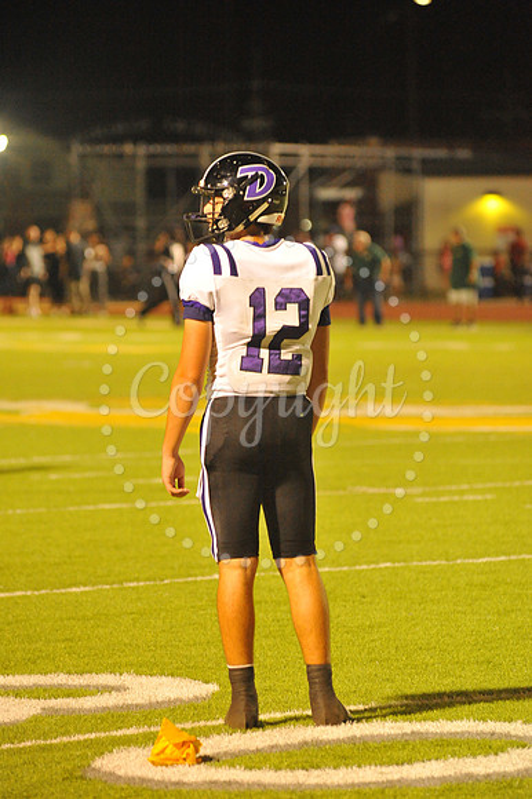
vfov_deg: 10.3
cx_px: 266
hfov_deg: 6.9
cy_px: 400
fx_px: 4438
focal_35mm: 200
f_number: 5
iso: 6400
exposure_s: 1/200
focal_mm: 200
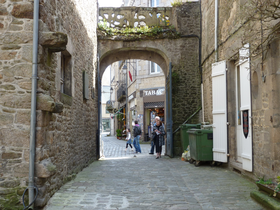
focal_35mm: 44
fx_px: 356
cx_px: 140
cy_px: 105
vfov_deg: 32.9
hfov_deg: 42.9
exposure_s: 1/60
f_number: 3.7
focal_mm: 7.3
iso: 80
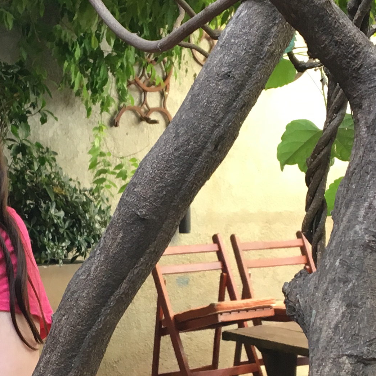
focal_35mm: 99
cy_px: 317
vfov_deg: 17.4
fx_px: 1217
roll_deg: -0.7
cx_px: 112
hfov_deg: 17.5
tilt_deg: -7.3
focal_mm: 4.15
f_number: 2.2
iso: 64
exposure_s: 1/33
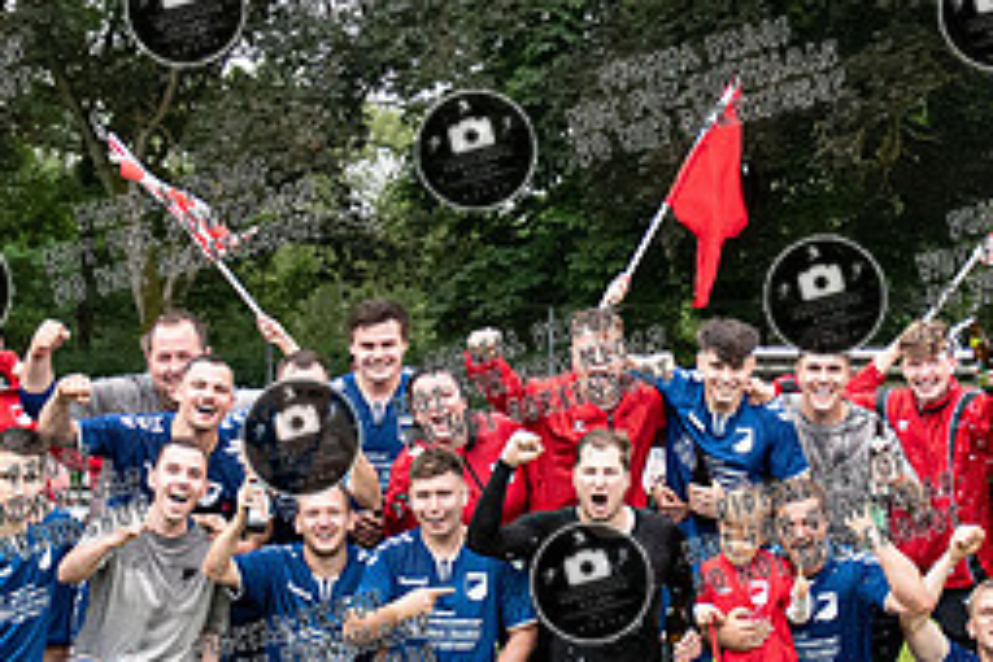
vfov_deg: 10.6
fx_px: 3558
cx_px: 605
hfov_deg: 15.9
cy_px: 380
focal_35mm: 129
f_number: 4
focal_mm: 28
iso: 1600
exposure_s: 1/640
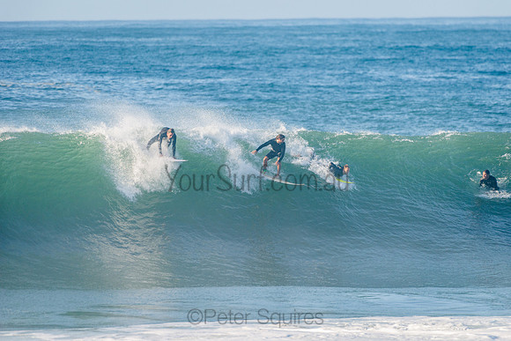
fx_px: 7099
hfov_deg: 4.1
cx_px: 256
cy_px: 170
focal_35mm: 500
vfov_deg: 2.8
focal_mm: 500
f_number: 5.6
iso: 280
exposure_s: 1/1600
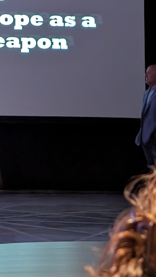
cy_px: -32
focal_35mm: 120
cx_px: -4
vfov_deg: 17.2
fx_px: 883
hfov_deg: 10.0
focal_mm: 6.9
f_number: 1.68
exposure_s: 1/60
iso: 395
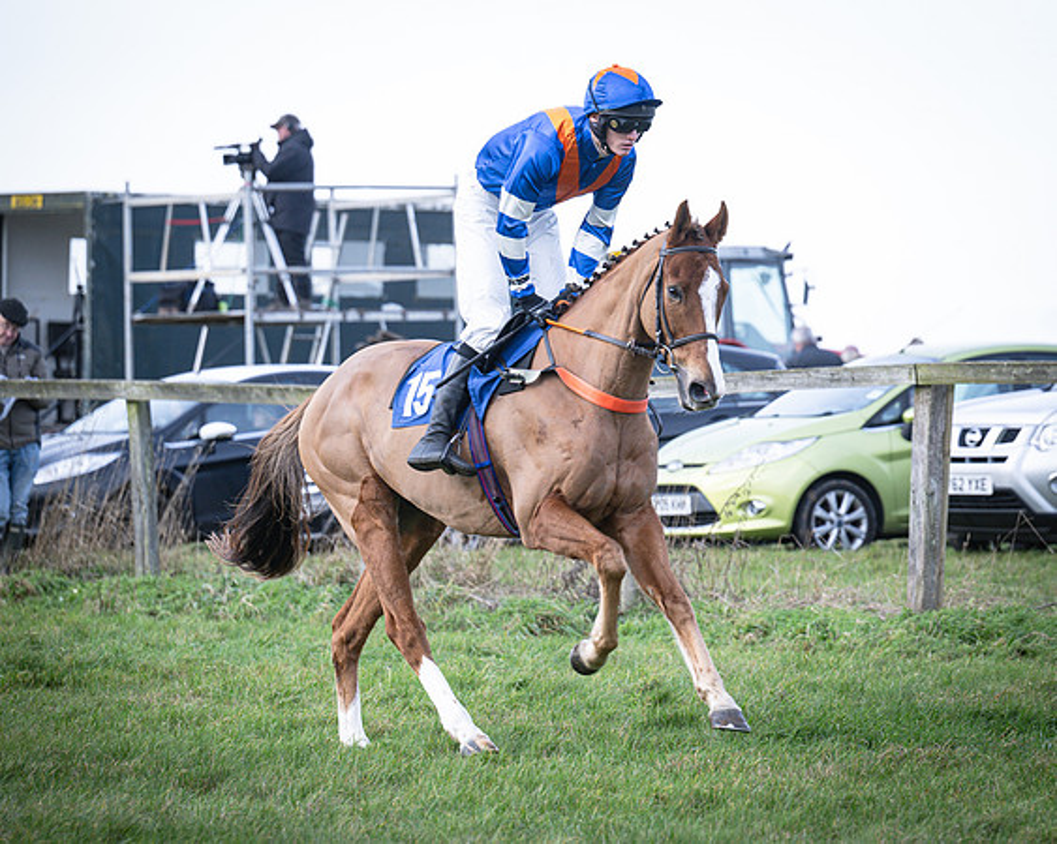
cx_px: 675
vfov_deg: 6.8
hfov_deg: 8.5
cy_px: 390
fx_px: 7120
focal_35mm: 228
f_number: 4
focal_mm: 150
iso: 400
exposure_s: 1/800
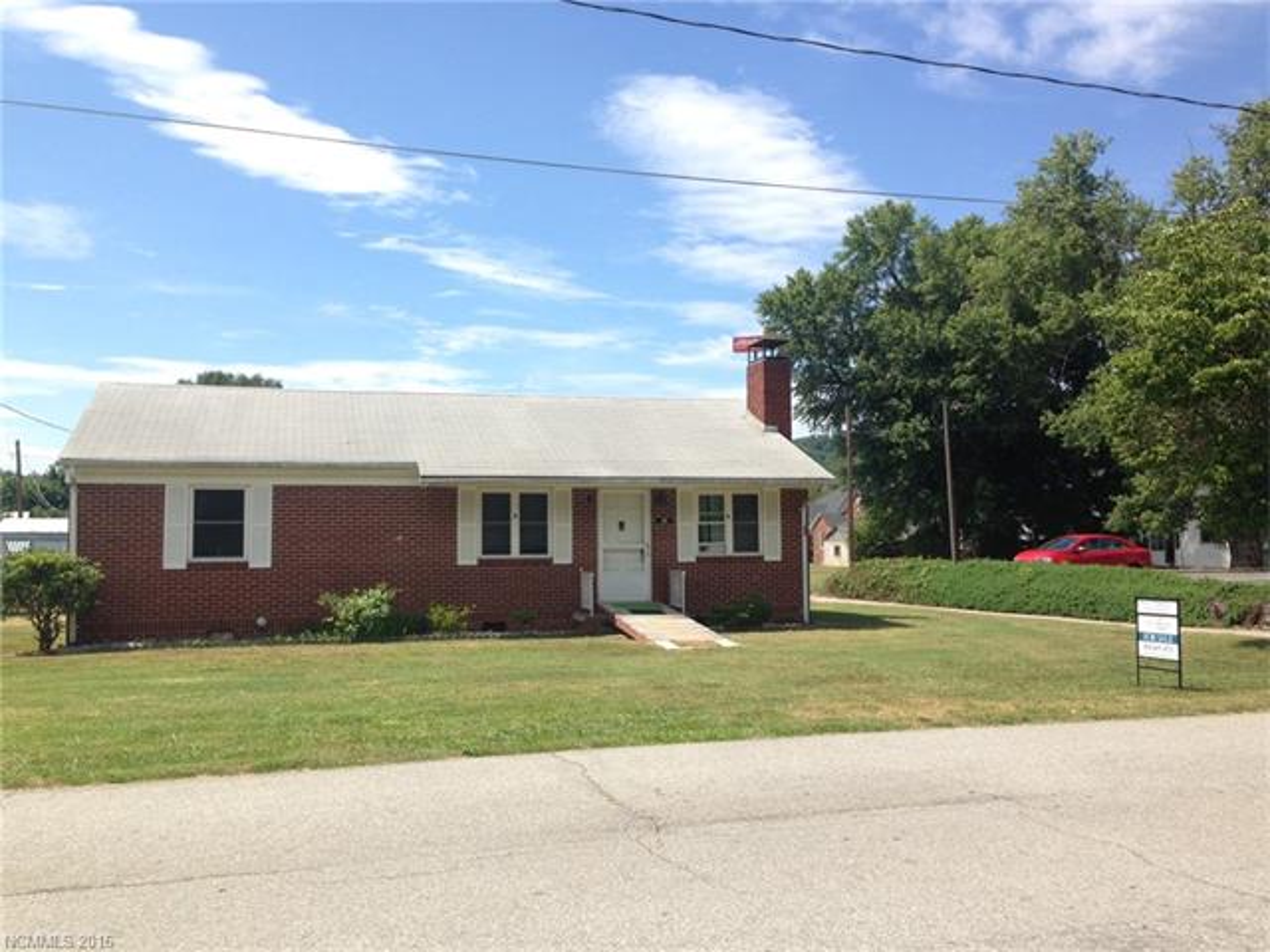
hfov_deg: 55.4
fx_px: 1211
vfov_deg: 42.9
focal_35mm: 33
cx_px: 635
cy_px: 476
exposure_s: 1/1153
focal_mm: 4.12
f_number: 2.4
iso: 50
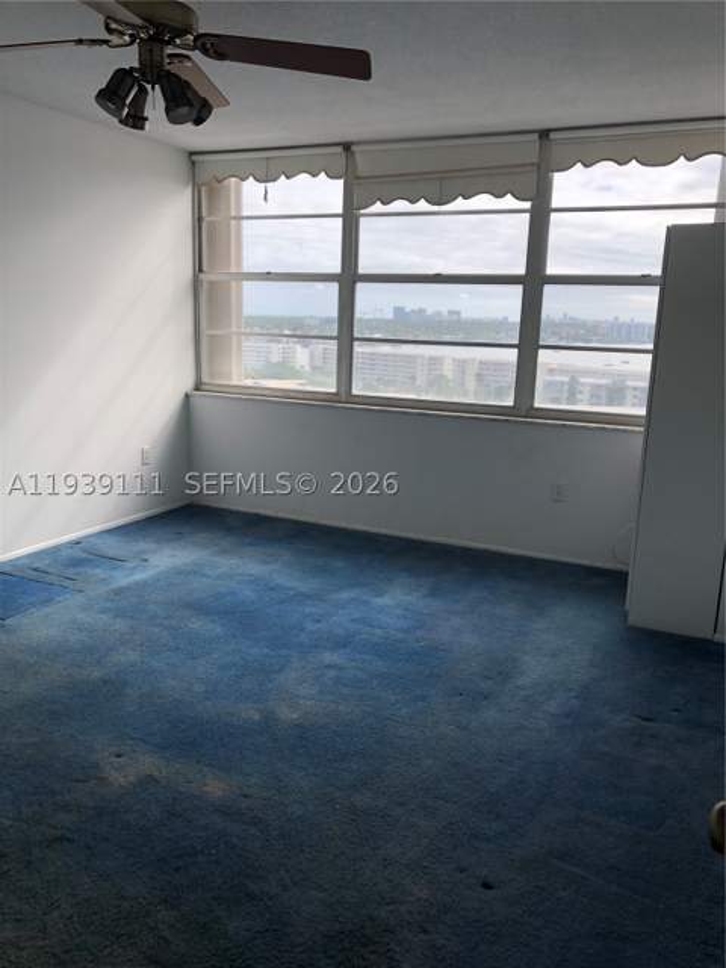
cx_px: 363
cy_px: 484
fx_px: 783
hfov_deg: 49.7
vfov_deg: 63.4
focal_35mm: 28
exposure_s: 1/759
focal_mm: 3.99
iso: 20
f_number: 1.8
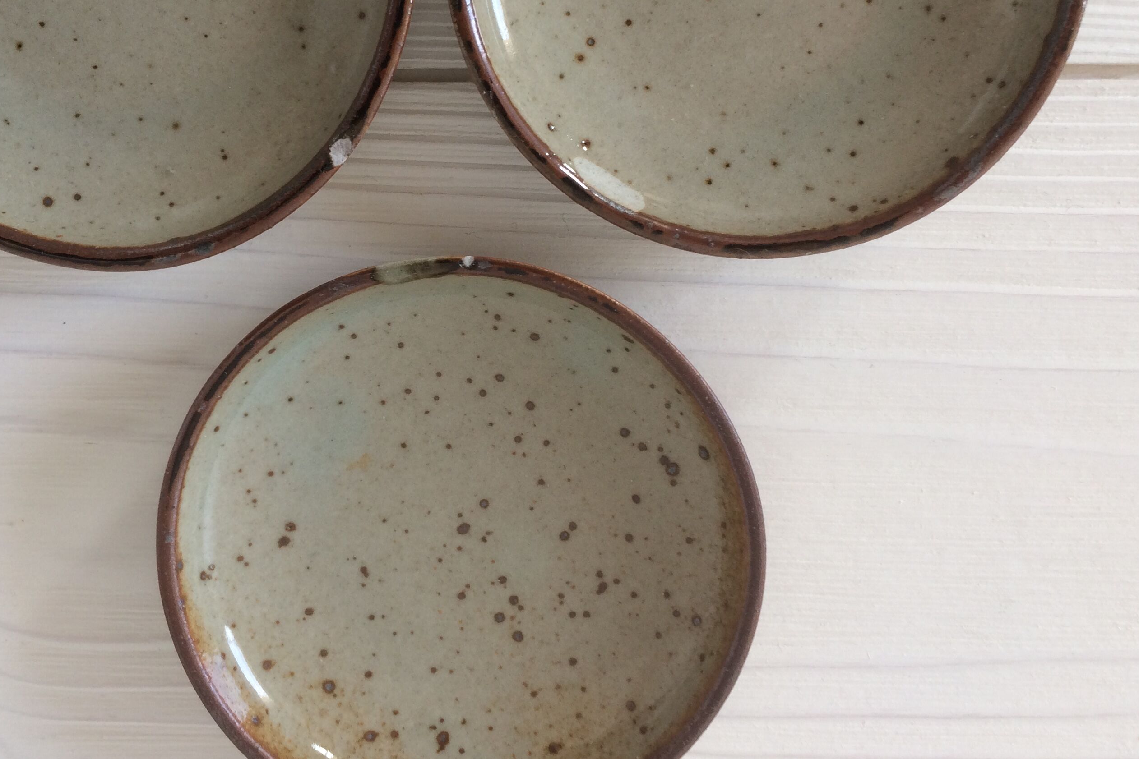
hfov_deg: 49.5
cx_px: 509
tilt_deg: -84.3
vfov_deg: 33.9
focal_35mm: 39
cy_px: 255
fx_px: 1234
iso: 40
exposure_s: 1/50
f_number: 2.2
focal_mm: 4.15
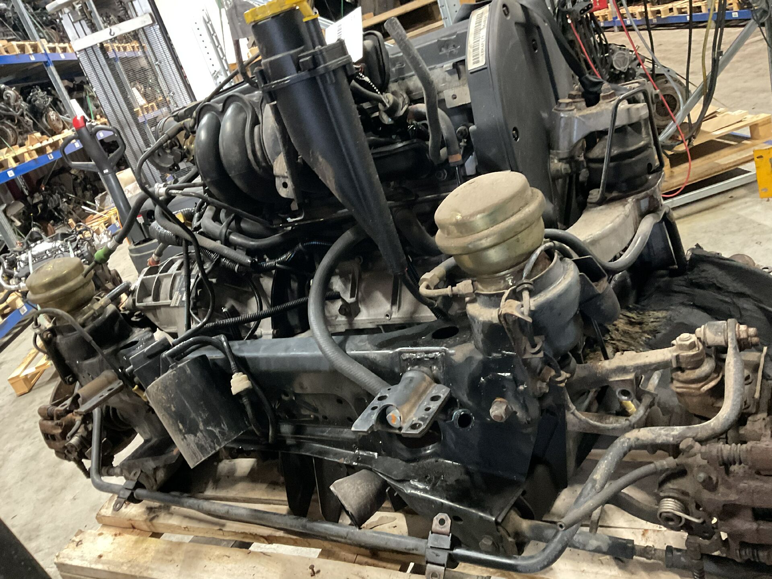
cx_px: 386
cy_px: 290
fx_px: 647
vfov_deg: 48.2
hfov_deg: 61.7
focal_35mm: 29
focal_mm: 3
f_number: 1.8
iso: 400
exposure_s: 1/25
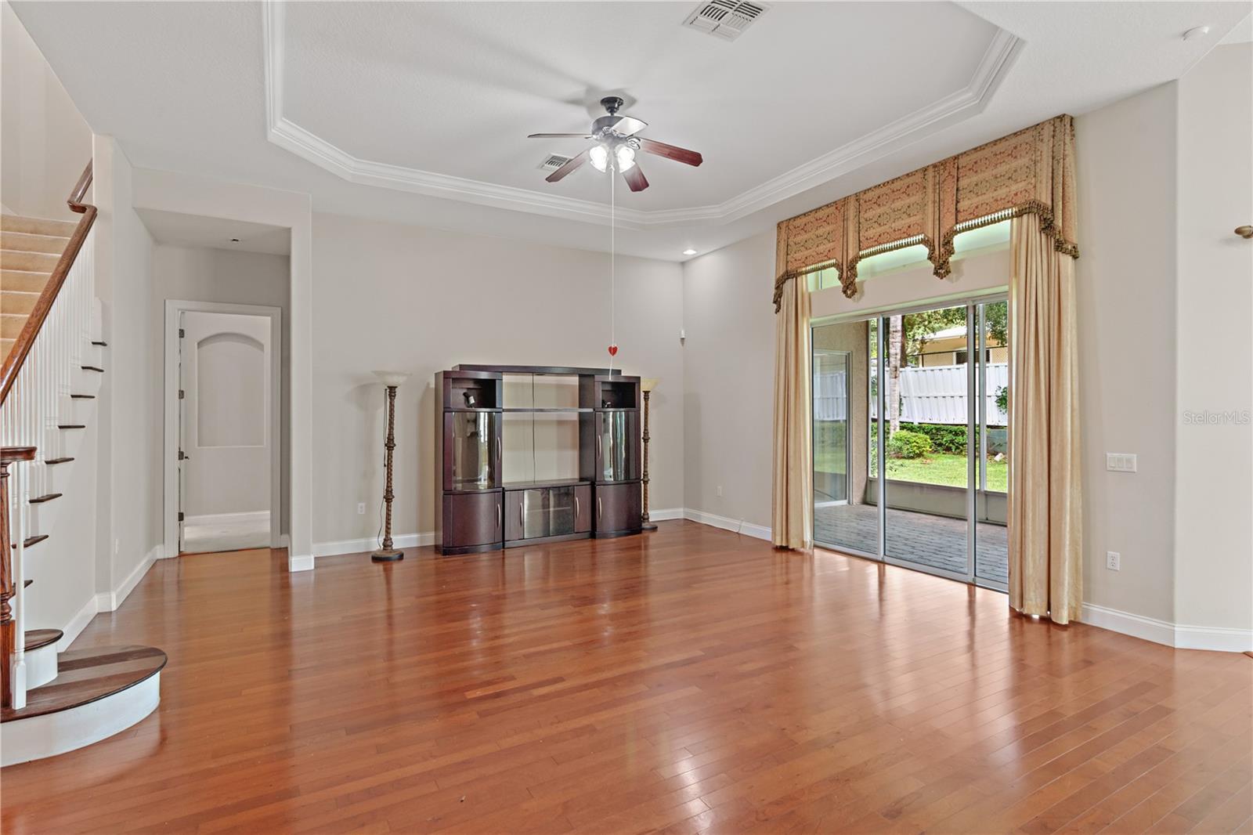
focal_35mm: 16
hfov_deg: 95.0
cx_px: 626
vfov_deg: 72.0
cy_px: 418
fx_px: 574
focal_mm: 11
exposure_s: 1/3
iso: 200
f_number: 9
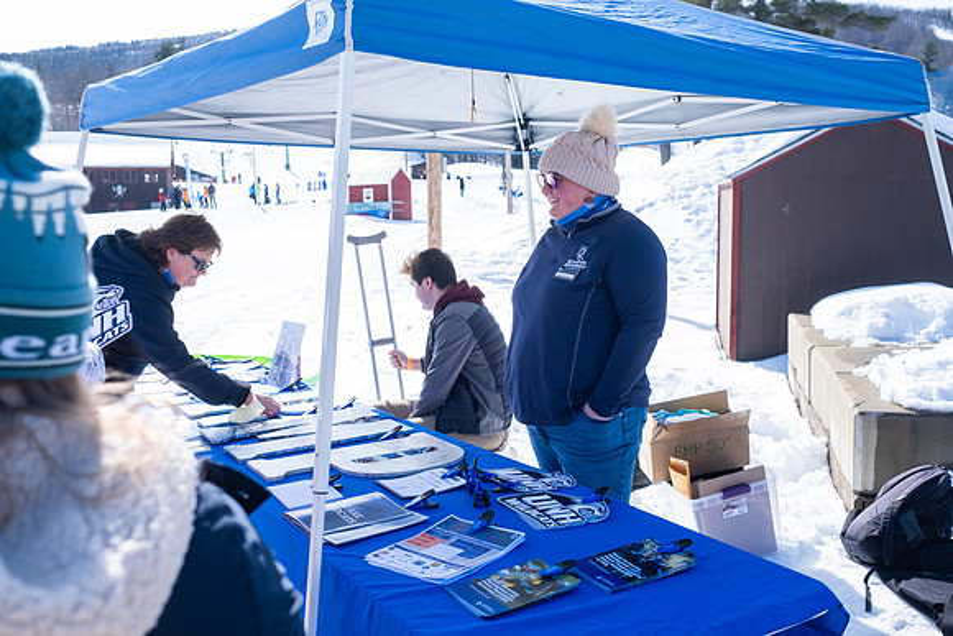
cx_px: 476
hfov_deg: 54.4
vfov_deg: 37.9
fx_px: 927
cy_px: 318
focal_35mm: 35
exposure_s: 1/1000
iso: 160
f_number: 4
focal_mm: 23
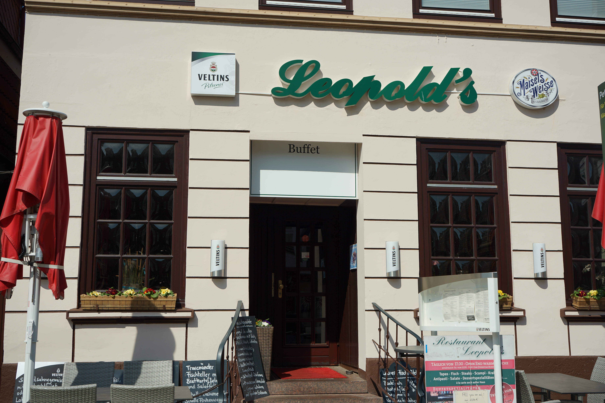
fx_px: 672
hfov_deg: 48.5
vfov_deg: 33.4
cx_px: 302
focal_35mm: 40
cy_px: 202
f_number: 9
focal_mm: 40
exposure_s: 1/400
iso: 100
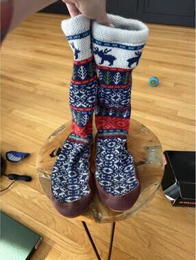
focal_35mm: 26
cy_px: 130
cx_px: 98
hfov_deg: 53.2
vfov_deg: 67.2
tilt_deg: -44.4
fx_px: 196
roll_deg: +4.5
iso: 125
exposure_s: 1/121
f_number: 1.5
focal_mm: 5.7
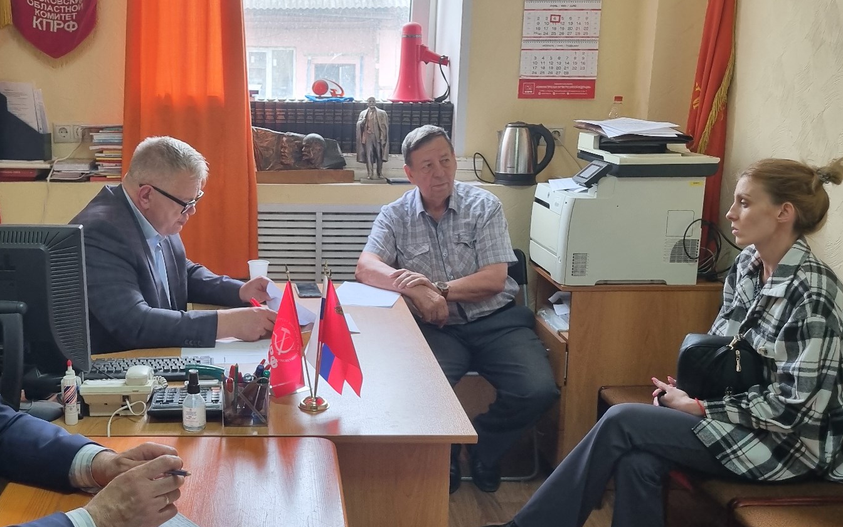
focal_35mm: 41
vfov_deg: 31.2
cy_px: 277
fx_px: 942
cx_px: 295
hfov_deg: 47.6
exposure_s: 1/100
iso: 200
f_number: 1.8
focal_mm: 5.4
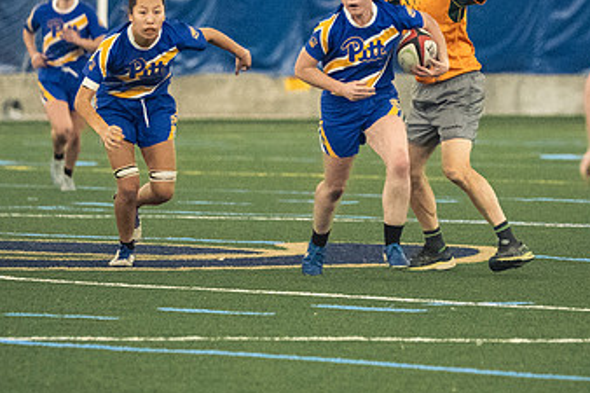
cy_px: 166
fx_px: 9206
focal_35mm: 562
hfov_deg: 3.7
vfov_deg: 2.4
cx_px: 304
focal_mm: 185
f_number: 2.8
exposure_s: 1/500
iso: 10000
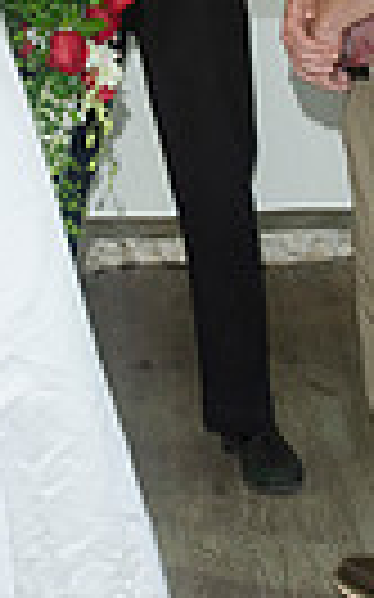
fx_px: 2612
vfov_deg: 13.0
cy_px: 76
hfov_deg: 8.2
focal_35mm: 160
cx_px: 180
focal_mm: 31
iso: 400
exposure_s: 1/80
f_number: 5.6
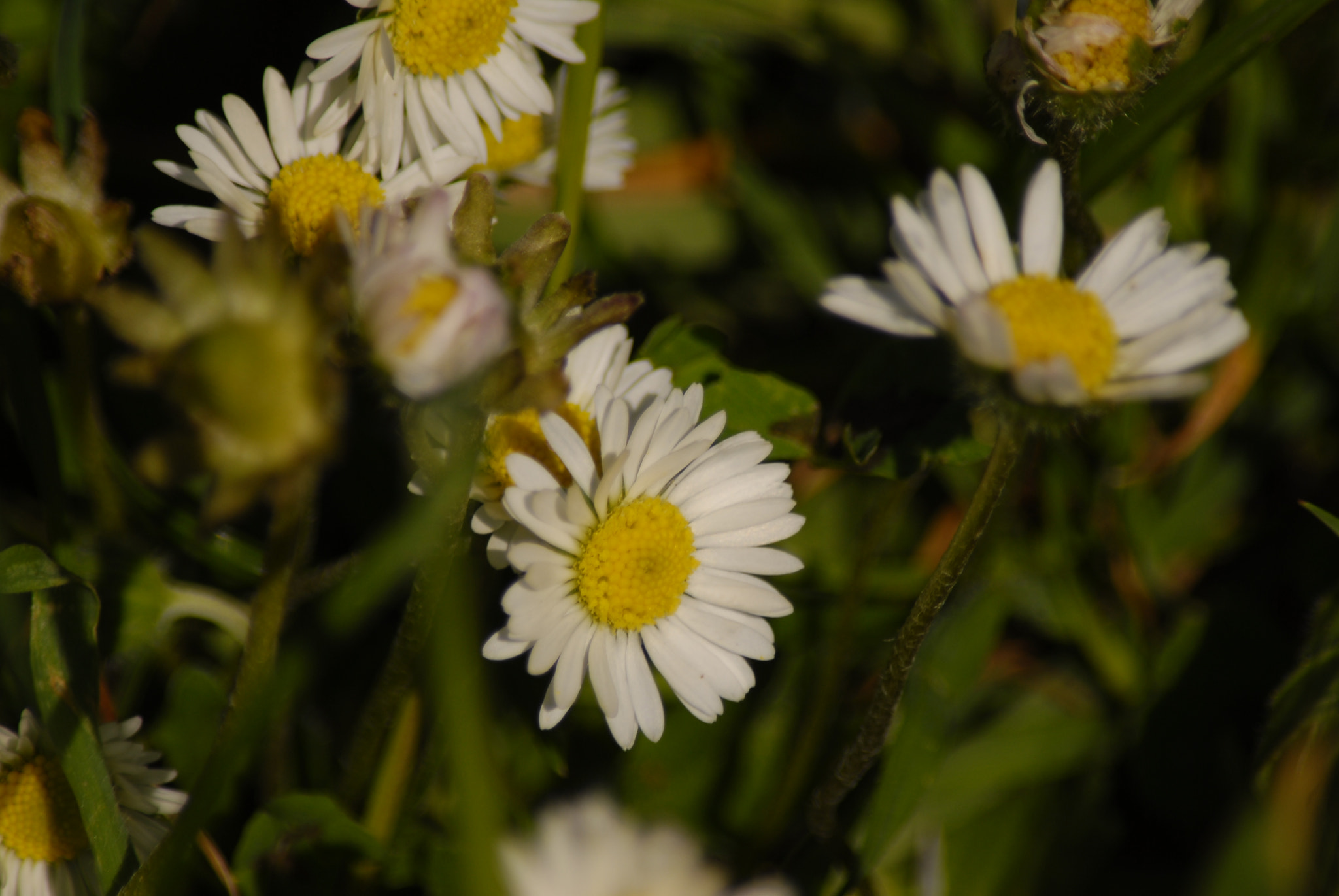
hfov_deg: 4.6
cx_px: 670
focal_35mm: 450
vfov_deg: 3.1
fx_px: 16758
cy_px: 448
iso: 100
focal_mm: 300
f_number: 5.6
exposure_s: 1/500
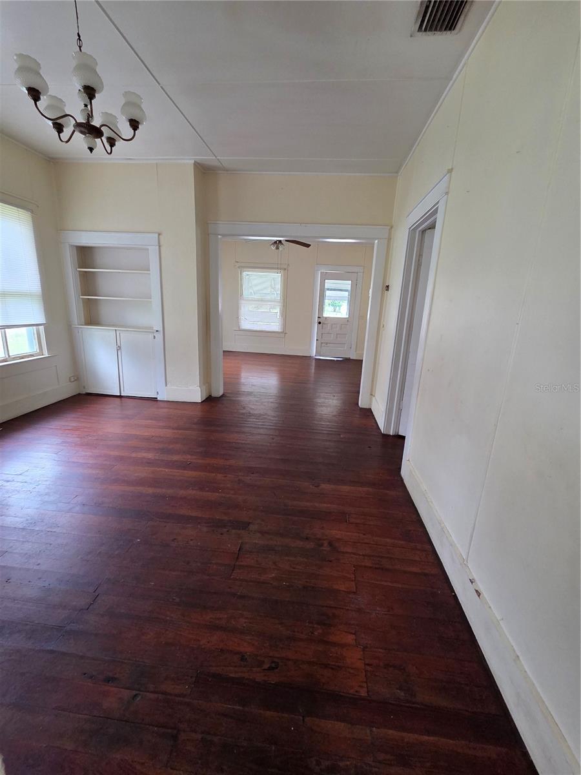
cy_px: 388
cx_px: 290
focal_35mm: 13
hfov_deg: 89.9
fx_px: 291
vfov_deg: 106.2
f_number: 2.2
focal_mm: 2.2
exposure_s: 1/60
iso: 200
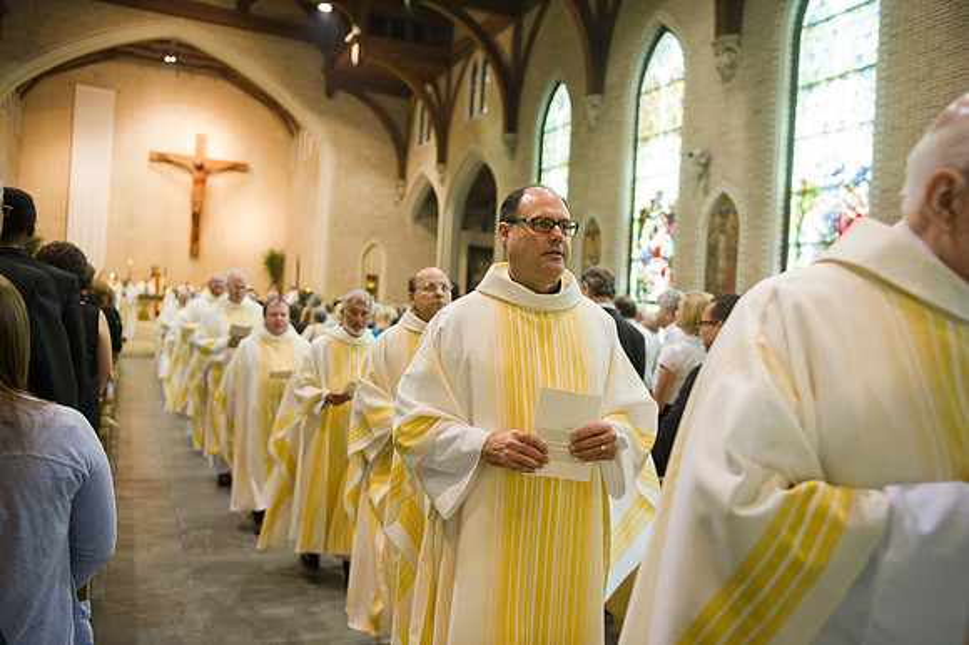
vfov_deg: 42.3
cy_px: 322
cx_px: 484
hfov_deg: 60.3
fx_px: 834
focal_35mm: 31
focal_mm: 31
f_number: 2.8
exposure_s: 1/125
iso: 2000
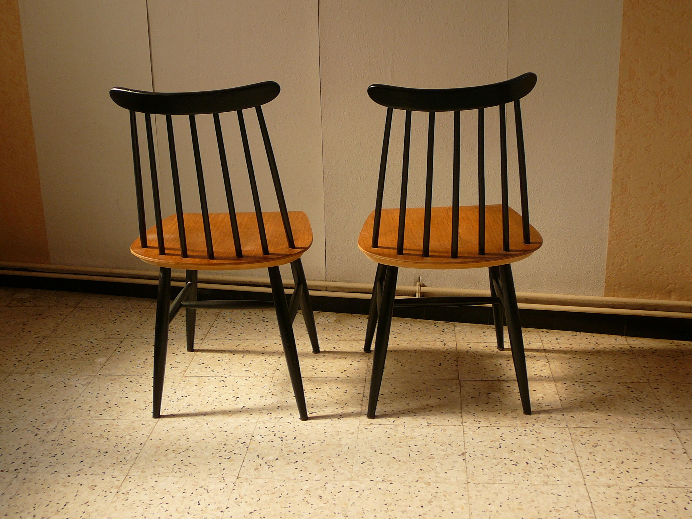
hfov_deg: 42.1
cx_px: 346
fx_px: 900
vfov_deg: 32.2
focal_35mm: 45
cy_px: 260
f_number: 3.2
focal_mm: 6.7
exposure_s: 1/100
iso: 80
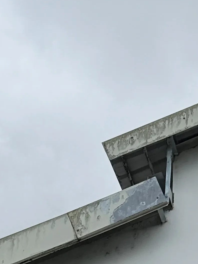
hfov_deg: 7.9
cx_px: 330
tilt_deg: +23.1
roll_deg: -0.8
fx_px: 1396
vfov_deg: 10.5
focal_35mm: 183
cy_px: 352
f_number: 1.78
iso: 80
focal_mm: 6.76
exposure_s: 1/6536
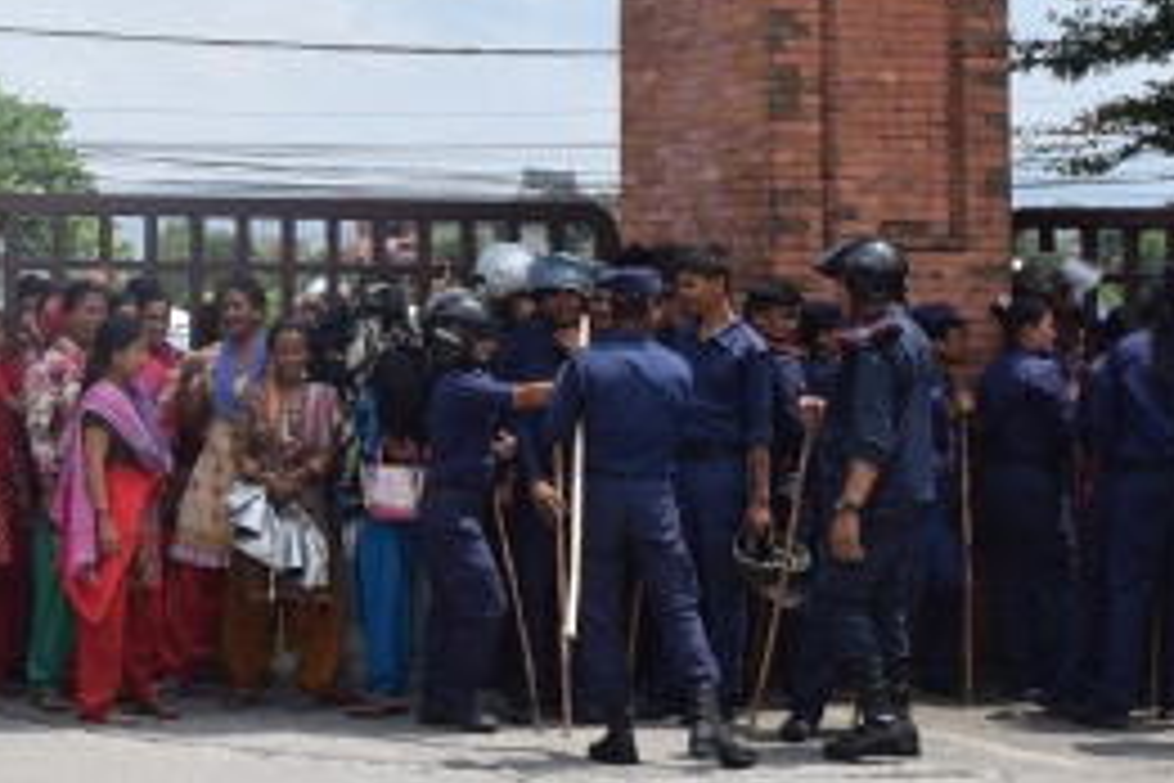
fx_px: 3236
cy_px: -43
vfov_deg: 13.6
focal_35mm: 99
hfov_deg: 20.0
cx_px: 49
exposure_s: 1/400
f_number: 10
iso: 200
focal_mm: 27
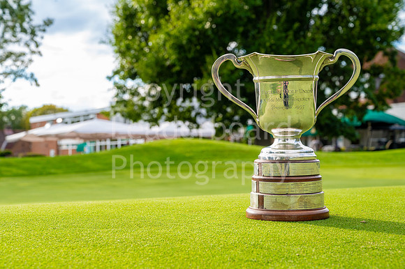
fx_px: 735
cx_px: 202
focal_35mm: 65
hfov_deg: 30.8
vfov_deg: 20.8
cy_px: 134
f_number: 8
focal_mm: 64
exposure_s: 1/200
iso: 320
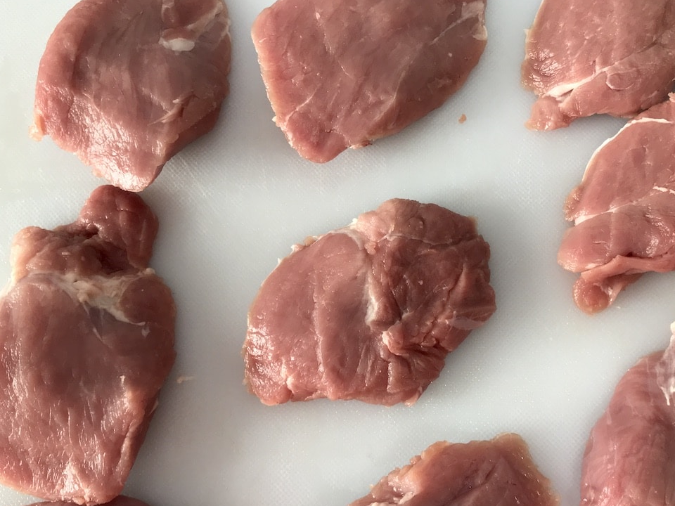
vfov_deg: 40.6
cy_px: 292
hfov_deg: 52.4
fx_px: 682
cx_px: 394
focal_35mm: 35
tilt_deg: -79.8
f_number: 1.8
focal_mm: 3.99
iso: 40
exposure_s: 1/100
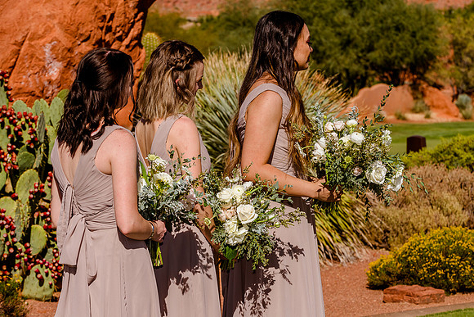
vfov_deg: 11.1
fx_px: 1621
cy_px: 177
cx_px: 265
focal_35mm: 123
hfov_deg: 16.6
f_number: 9
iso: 200
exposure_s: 1/800
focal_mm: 110
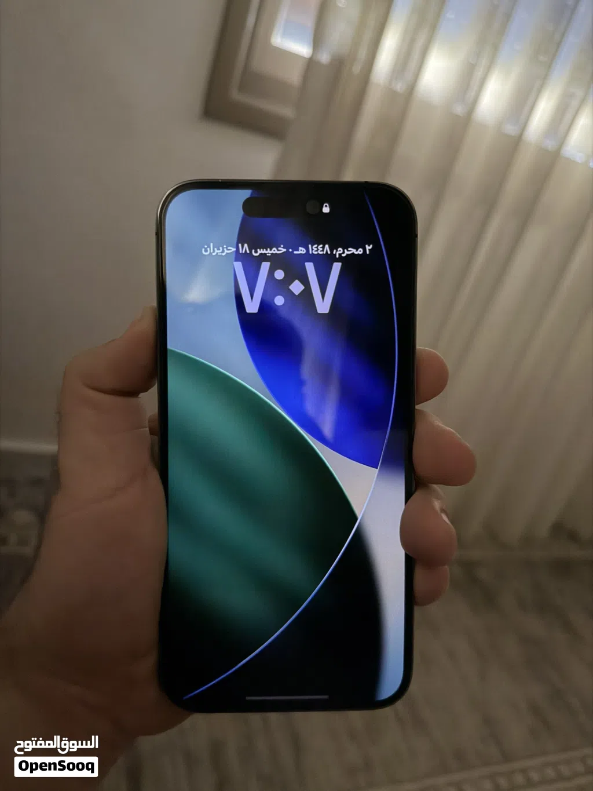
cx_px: 296
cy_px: 396
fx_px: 548
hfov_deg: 56.8
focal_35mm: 24
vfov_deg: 71.6
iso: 2000
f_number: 1.78
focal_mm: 6.76
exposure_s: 1/21
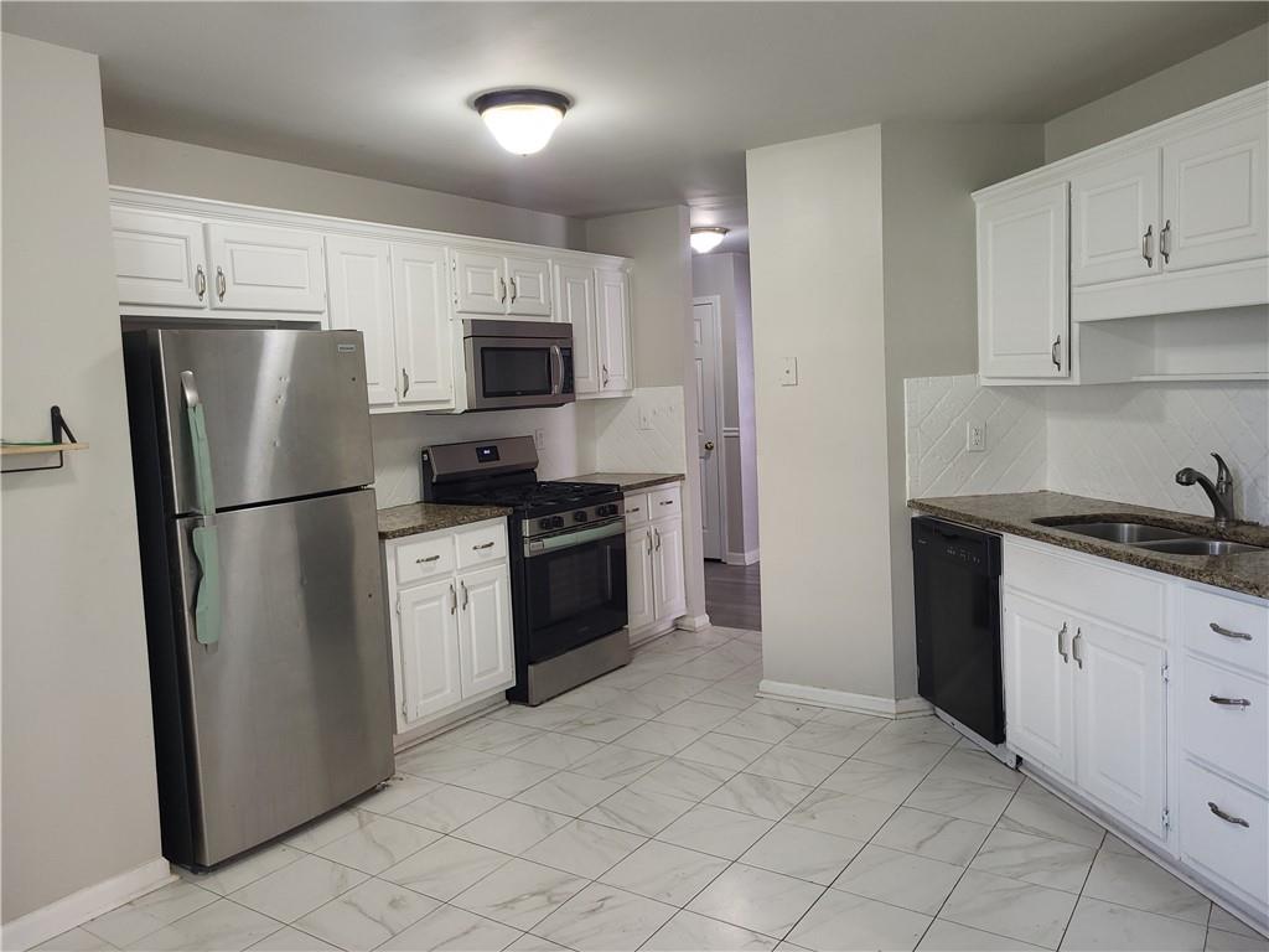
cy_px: 476
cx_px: 634
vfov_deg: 53.1
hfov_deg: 67.3
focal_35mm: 26
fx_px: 953
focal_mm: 5.4
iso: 100
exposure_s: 1/30
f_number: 1.8
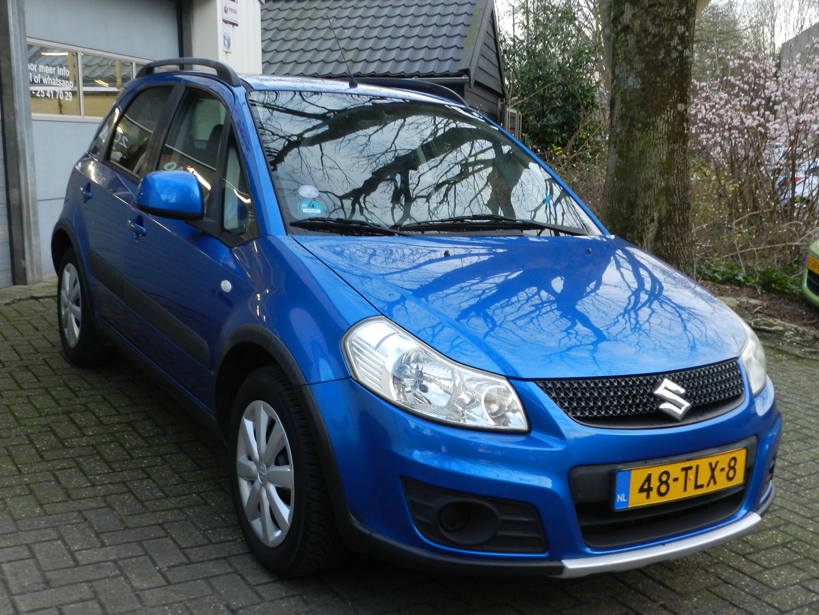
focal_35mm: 38
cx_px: 410
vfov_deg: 37.7
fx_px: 899
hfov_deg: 49.0
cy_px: 308
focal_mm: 6.7
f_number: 4
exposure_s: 1/30
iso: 200
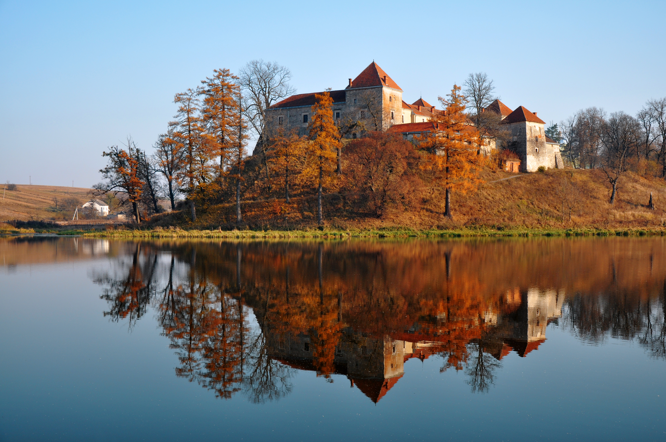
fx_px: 887
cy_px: 221
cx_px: 333
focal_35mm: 48
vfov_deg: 28.0
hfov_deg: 41.2
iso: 200
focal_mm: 32
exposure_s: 1/160
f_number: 6.3
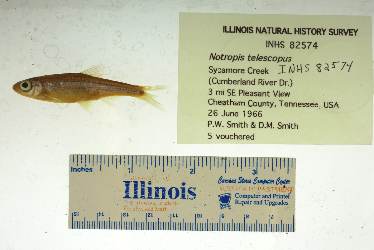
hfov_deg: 33.4
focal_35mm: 60
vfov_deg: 22.6
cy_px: 125
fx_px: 624
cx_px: 187
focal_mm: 60
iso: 100
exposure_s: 1/200
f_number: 10
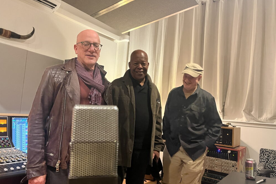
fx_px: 215
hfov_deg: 65.5
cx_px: 137
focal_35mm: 28
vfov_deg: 46.4
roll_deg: -3.7
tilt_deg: +5.0
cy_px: 97
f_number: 1.6
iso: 640
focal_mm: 5.1
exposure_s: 1/30
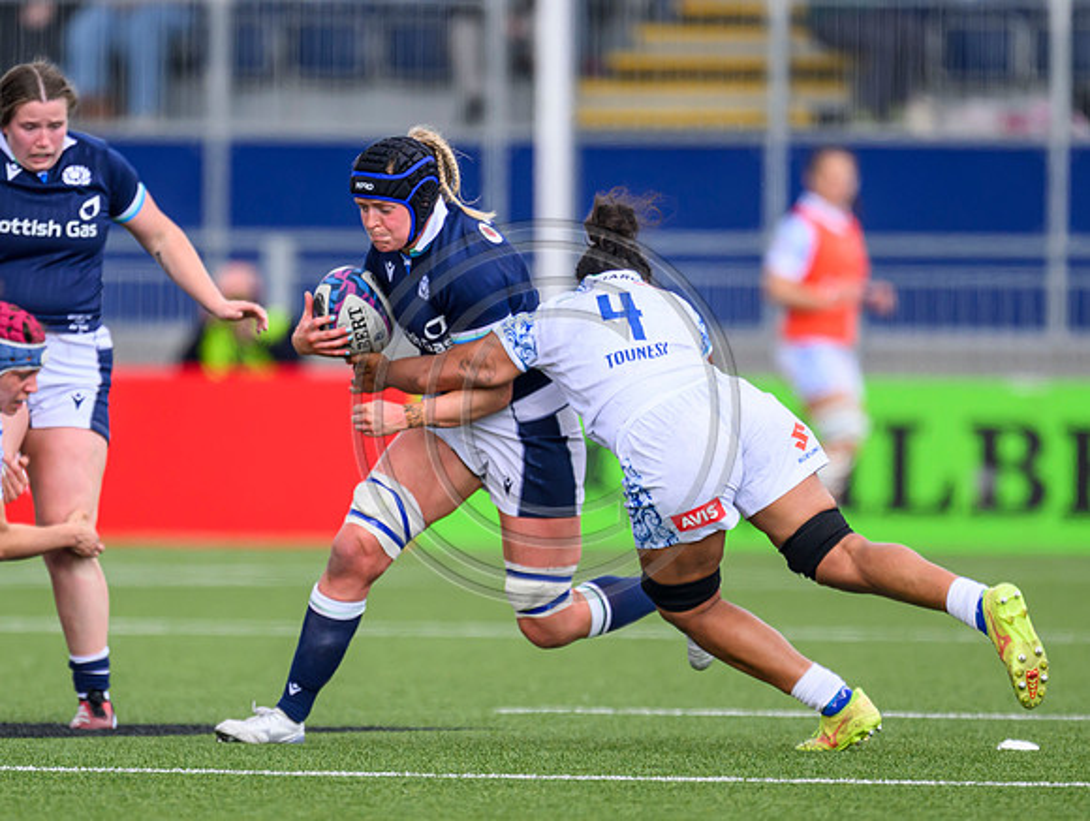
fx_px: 30454
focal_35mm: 966
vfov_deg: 1.5
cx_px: 506
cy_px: 469
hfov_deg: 2.1
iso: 500
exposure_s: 1/1250
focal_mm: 560
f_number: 4
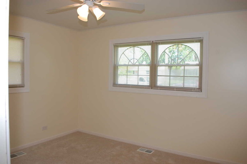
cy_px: 82
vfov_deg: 47.9
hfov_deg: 67.4
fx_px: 185
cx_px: 124
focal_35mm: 27
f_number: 5.6
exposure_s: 1/125
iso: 400
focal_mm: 18
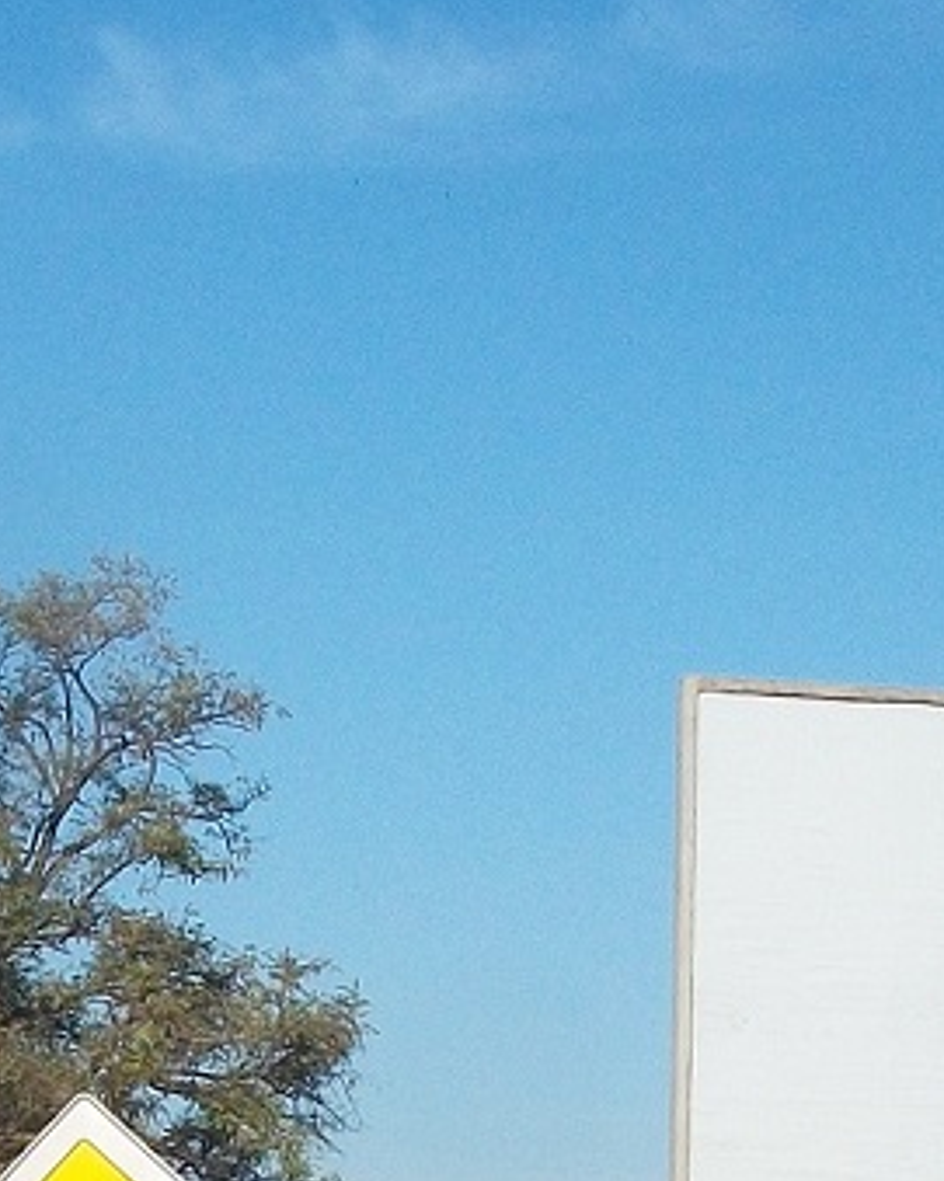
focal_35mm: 112
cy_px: 1446
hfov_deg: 13.7
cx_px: 146
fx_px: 3913
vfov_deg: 16.4
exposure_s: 1/400
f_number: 5.5
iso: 80
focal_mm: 5.7
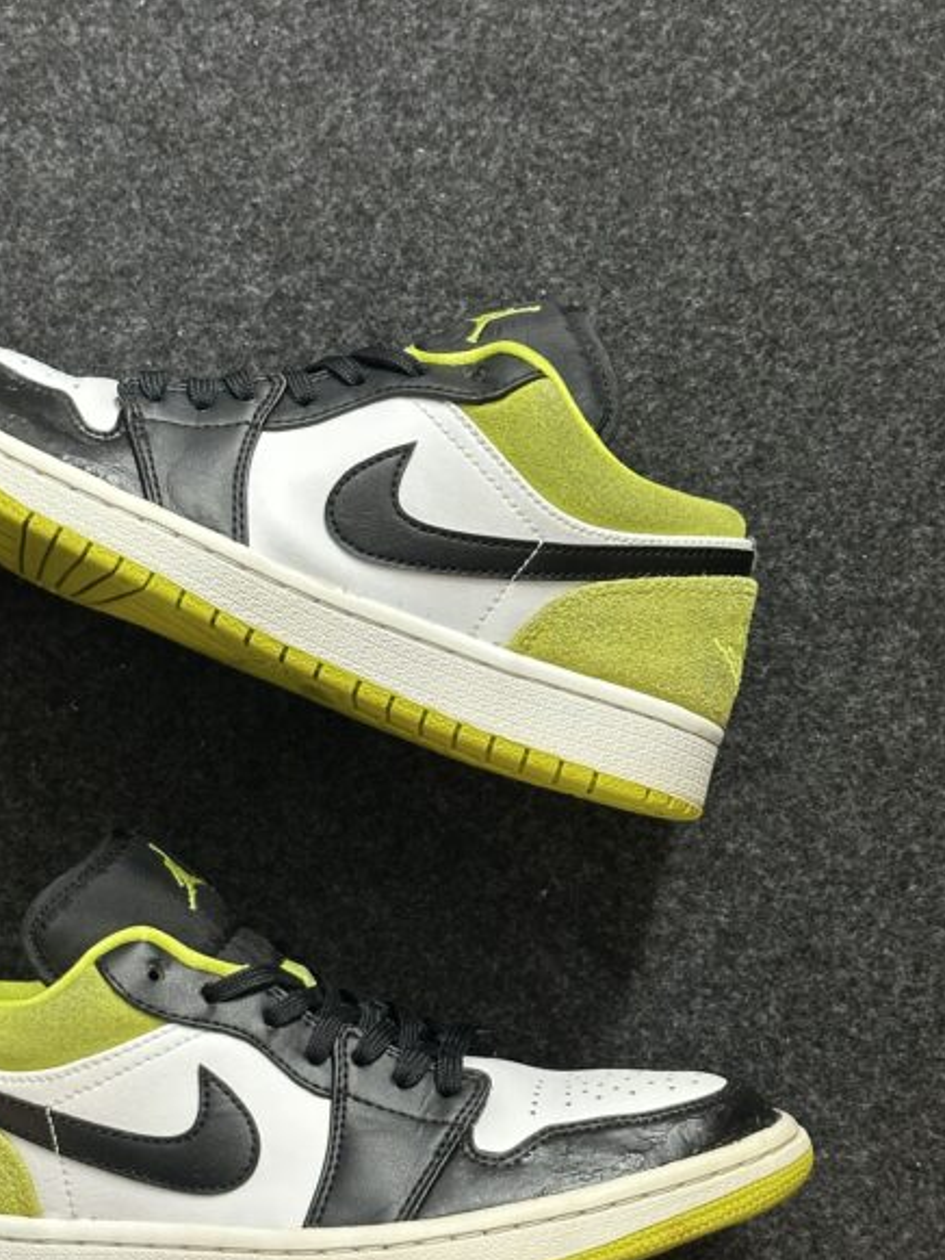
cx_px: 314
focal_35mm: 66
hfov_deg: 22.2
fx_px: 2401
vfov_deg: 29.2
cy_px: 814
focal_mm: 6.86
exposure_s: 1/36
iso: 250
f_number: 1.78
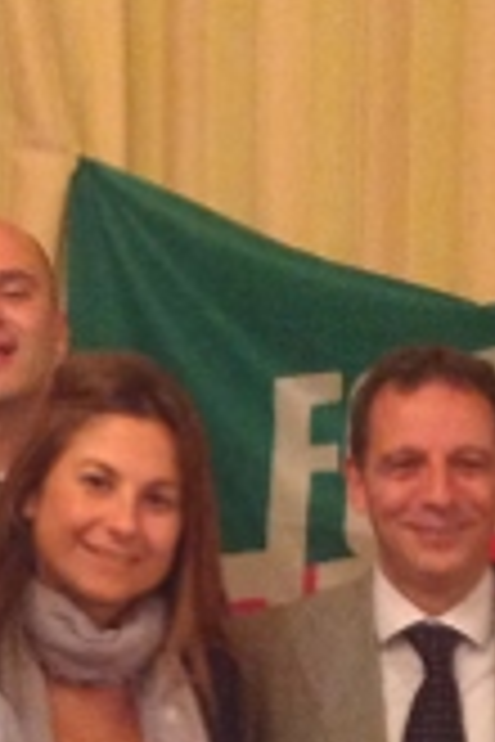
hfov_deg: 9.7
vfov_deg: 14.4
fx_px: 2908
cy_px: 675
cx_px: 356
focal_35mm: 141
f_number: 2.4
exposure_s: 1/15
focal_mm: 4.28
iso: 500
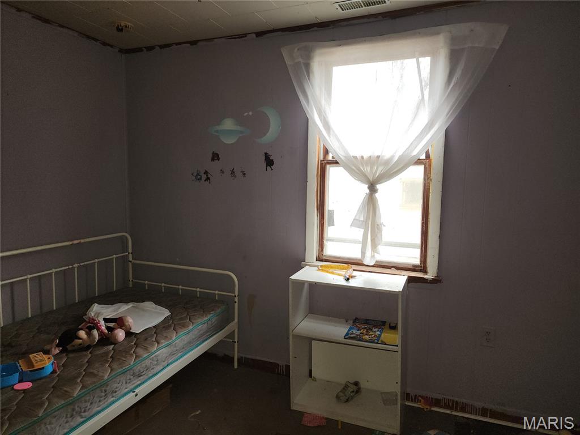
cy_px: 218
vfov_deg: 58.9
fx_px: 385
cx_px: 290
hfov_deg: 73.9
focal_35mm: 23
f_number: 1.8
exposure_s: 1/24
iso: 100
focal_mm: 6.4
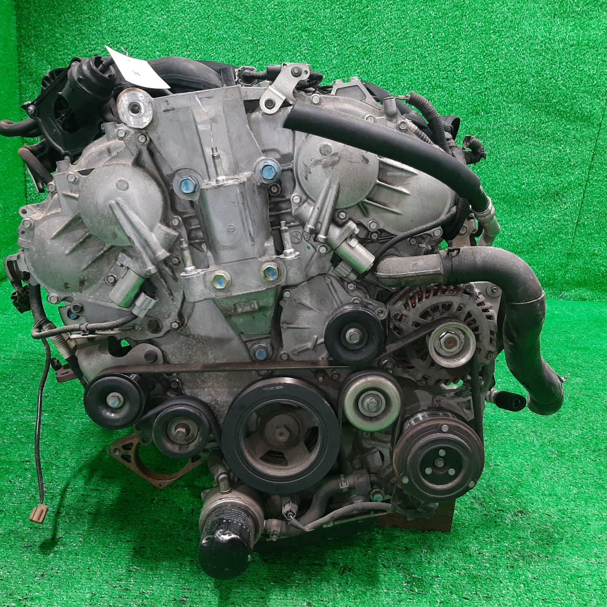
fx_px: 615
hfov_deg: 52.5
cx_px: 325
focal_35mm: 31
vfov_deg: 52.5
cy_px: 303
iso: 177
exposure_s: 1/50
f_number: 1.7
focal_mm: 3.93
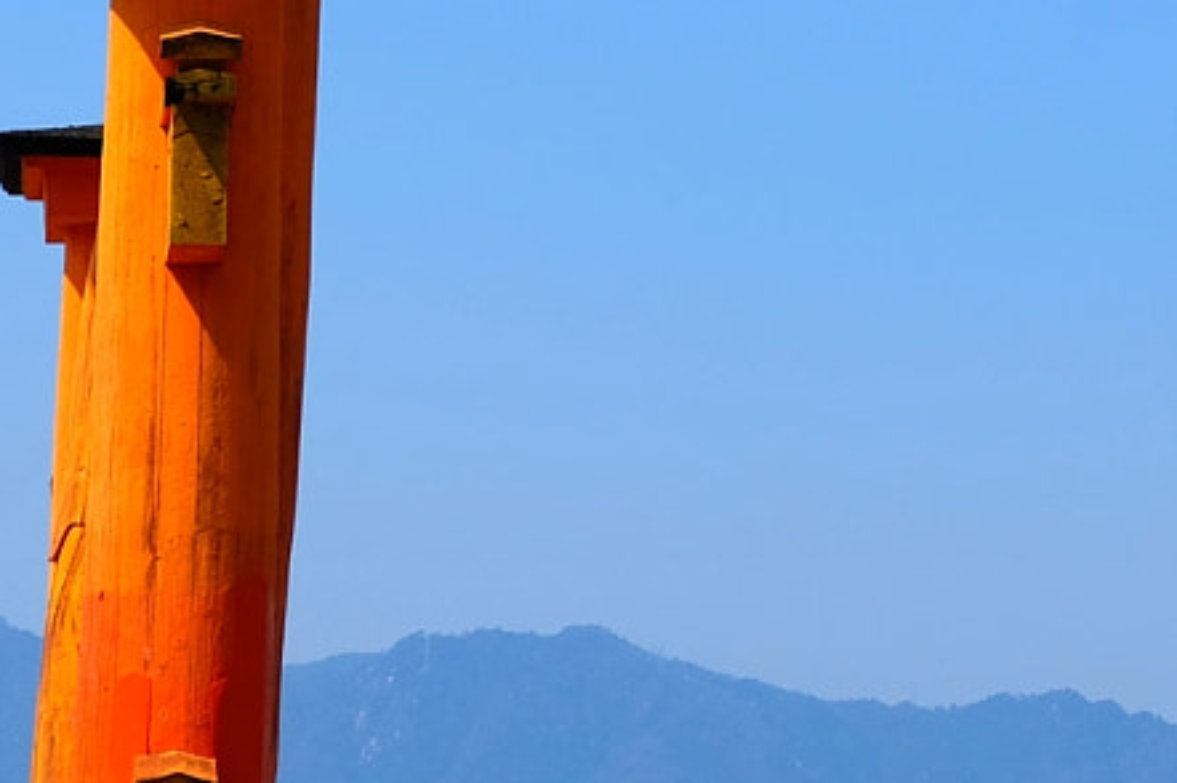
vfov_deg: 8.3
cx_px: 1041
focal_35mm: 163
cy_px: -328
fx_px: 5325
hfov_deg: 12.5
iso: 200
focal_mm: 30.2
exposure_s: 1/3000
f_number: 3.6
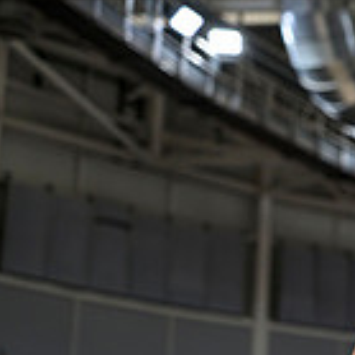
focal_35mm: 106
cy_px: 323
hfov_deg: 12.1
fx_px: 1230
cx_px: 920
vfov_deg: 16.2
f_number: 2.8
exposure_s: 1/500
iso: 500
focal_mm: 24
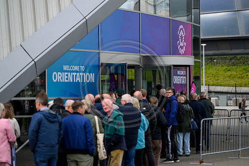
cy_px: 83
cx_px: 124
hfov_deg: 15.2
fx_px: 934
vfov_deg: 10.2
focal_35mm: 135
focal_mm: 135
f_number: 3.2
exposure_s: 1/1250
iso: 500
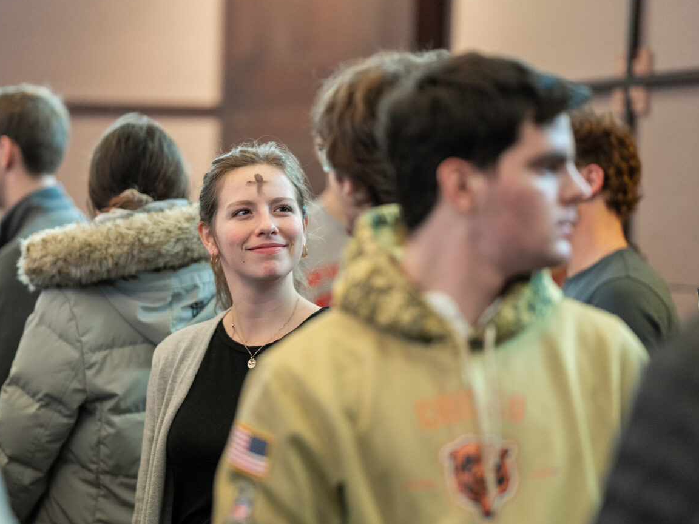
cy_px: 274
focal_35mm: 109
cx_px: 303
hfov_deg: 18.0
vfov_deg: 13.6
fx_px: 2201
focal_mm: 85
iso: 1600
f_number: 1.4
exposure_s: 1/125
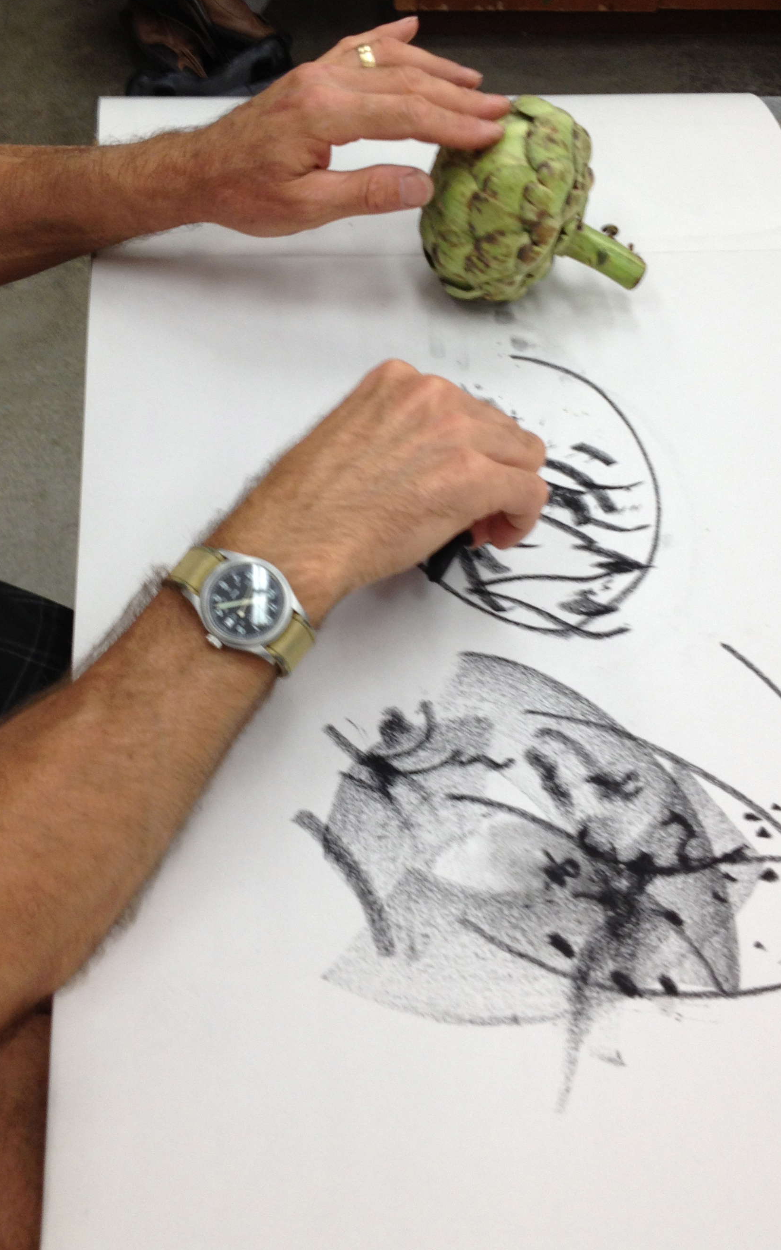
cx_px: 326
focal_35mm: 46
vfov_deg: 43.4
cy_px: 540
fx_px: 1567
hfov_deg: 28.0
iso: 50
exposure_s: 1/24
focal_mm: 4.28
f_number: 2.4
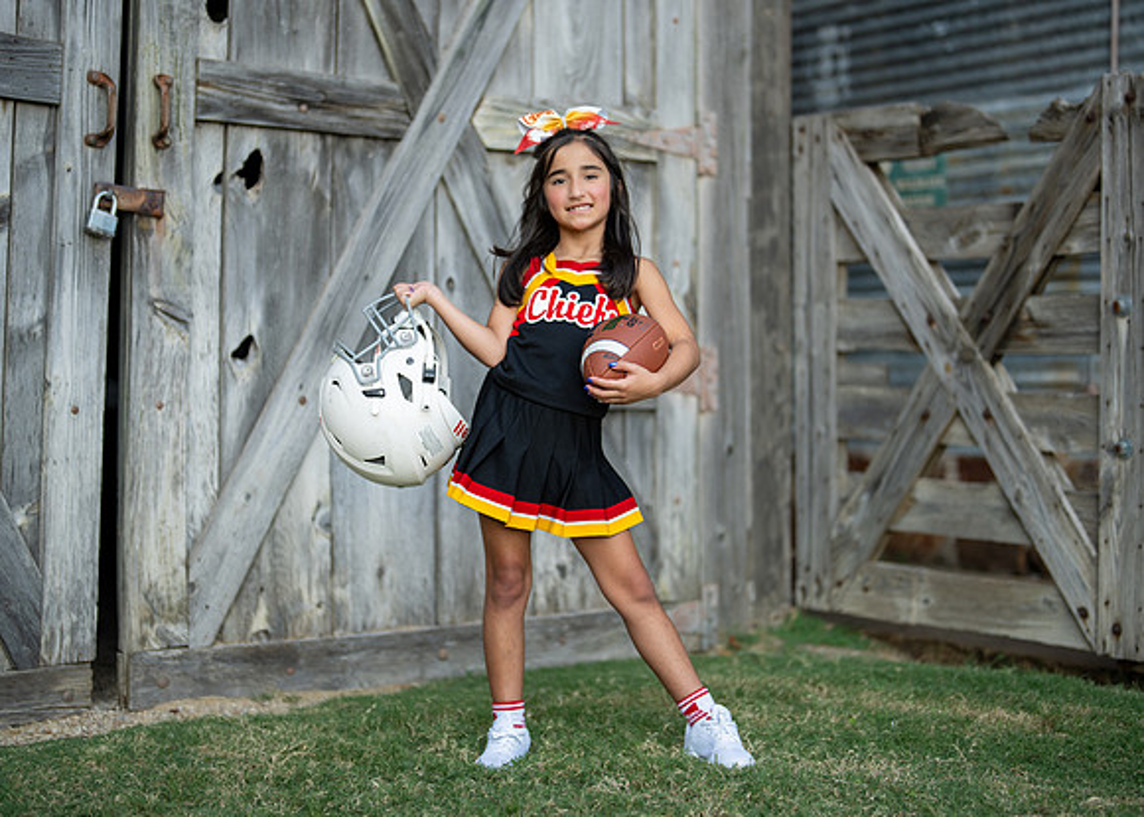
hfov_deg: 33.6
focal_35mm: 58
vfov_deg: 24.3
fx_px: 1896
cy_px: 381
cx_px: 572
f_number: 1.2
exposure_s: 1/2000
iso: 125
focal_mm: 50
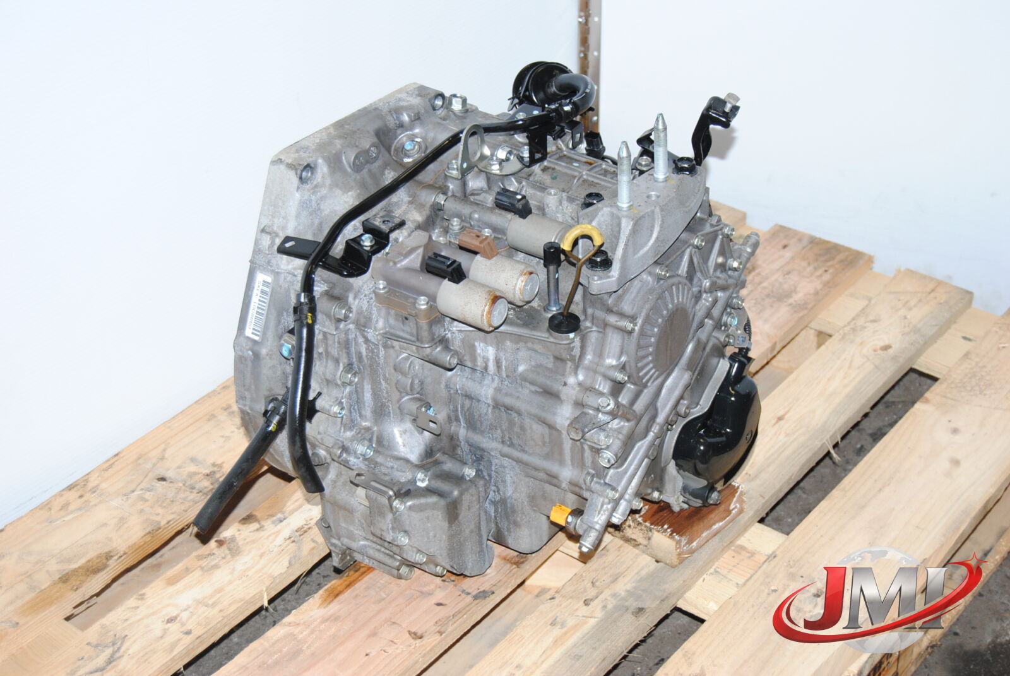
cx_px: 505
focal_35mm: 63
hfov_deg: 31.9
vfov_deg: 21.6
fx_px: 1770
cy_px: 338
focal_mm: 42
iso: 400
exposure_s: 1/200
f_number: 5
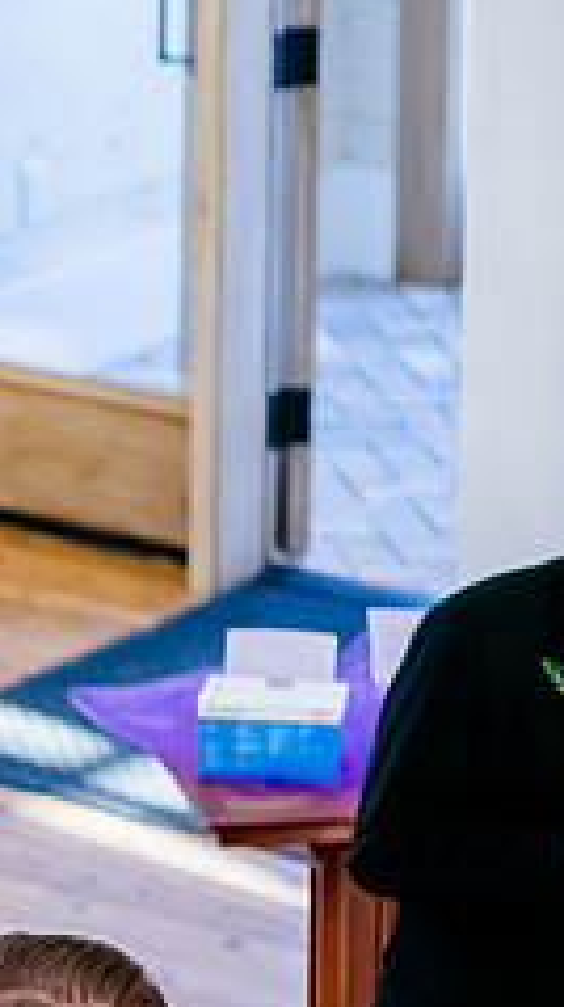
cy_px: 846
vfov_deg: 7.1
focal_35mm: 304
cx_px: -749
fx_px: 8102
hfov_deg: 3.9
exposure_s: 1/400
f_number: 3.5
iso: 2000
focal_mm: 105
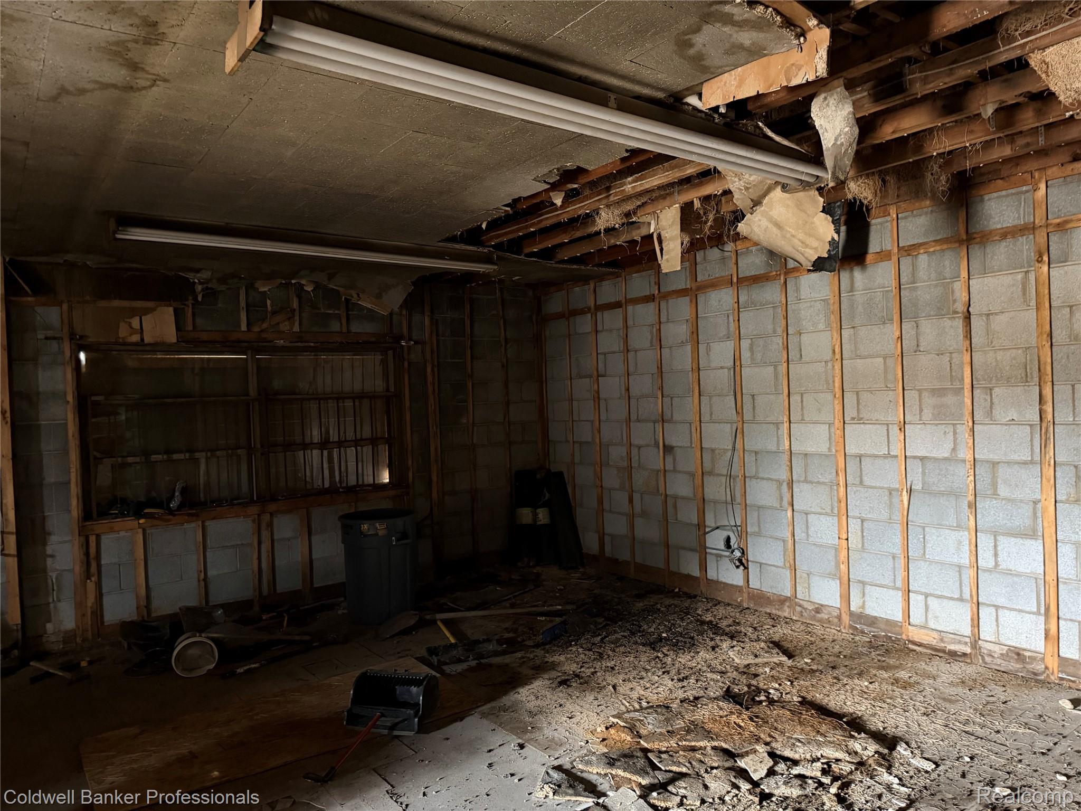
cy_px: 406
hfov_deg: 71.6
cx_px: 540
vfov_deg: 56.8
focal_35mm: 24
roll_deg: +3.3
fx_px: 749
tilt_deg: -1.0
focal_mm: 6.76
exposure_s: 1/31
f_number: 1.78
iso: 1000
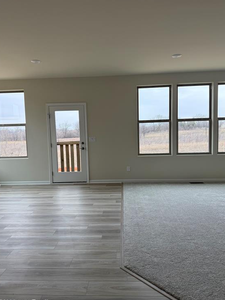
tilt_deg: -3.7
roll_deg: +0.8
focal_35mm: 25
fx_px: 217
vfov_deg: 69.4
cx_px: 112
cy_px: 151
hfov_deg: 54.9
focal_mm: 6.76
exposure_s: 1/241
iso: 100
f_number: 1.78
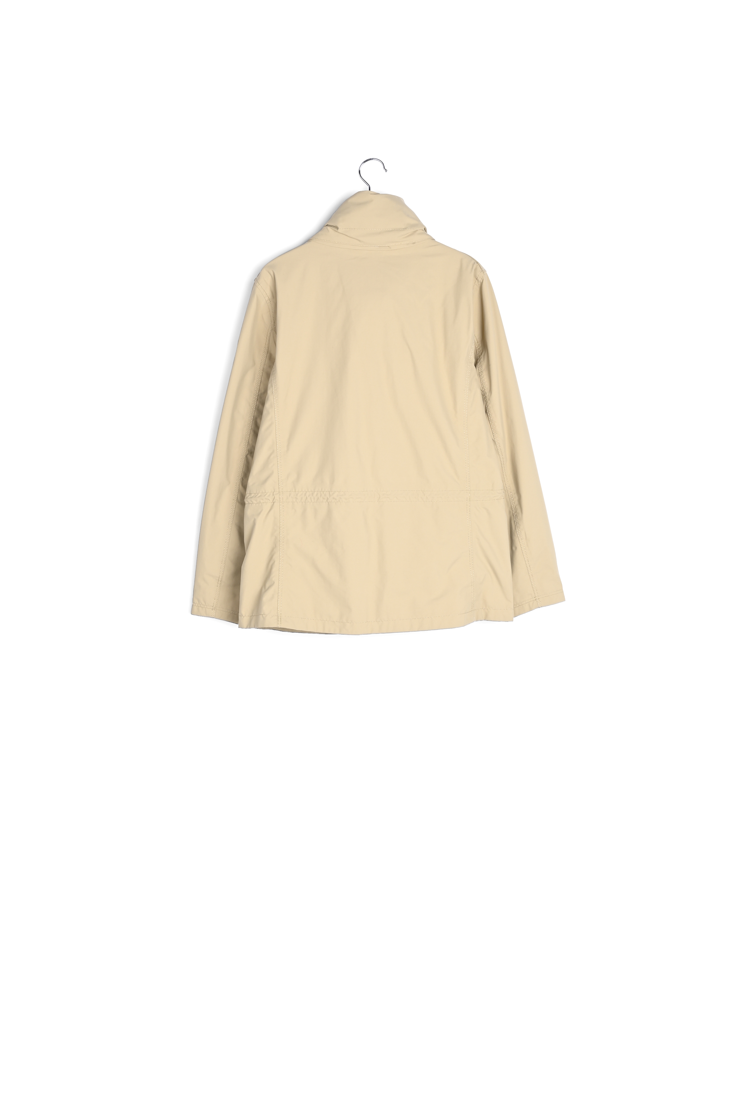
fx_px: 1355
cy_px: 554
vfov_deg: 44.5
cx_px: 370
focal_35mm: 44
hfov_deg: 30.5
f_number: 11
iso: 100
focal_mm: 44
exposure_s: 1/160
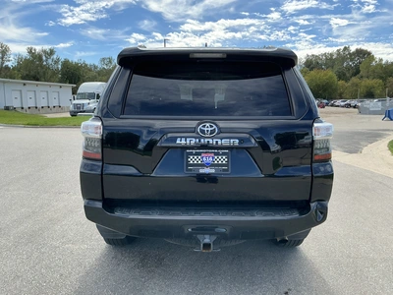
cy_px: 148
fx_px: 318
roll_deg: +0.0
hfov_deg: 63.4
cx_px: 196
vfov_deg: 49.7
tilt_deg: -5.3
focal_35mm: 28
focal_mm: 3
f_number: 1.8
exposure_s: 1/749
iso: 25
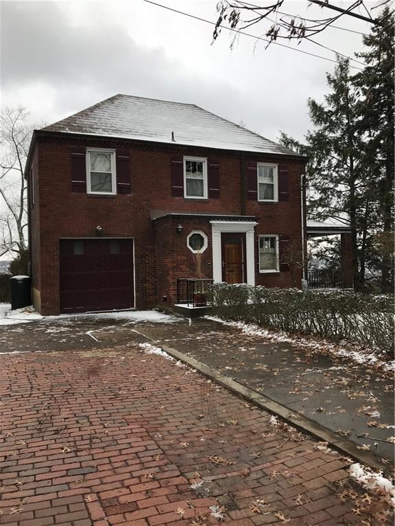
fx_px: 426
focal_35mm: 28
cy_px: 263
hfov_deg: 49.7
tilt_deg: +0.6
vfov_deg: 63.4
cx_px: 198
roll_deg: -0.1
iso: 20
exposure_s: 1/298
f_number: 1.8
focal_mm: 3.99
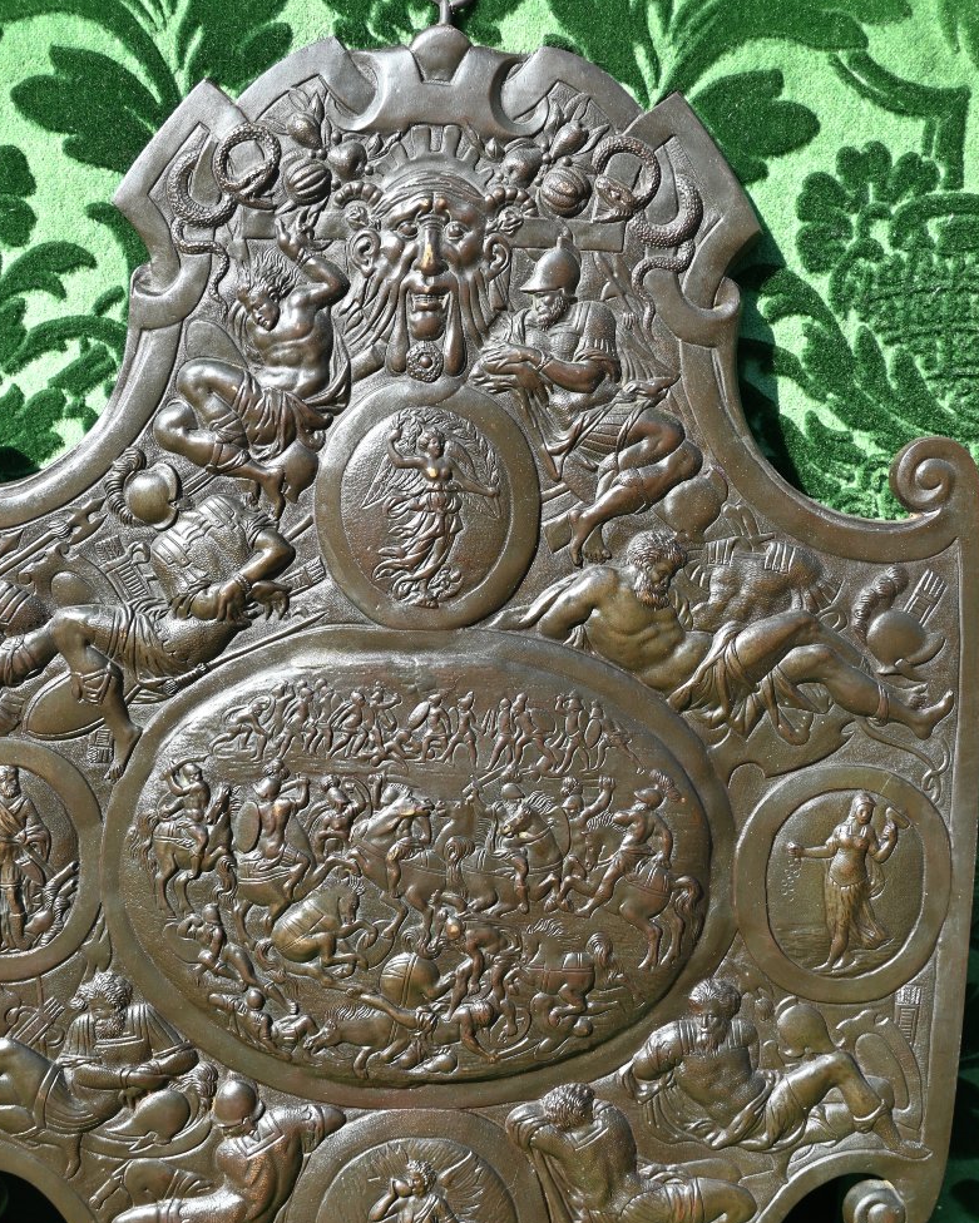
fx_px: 1630
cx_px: 488
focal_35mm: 45
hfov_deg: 33.4
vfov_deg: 41.1
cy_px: 668
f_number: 5.6
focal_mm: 26
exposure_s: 1/250
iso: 140
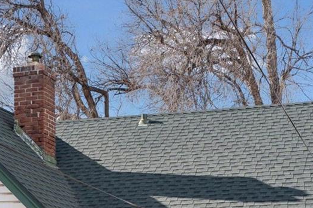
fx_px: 852
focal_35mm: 98
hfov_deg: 20.6
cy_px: 260
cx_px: 70
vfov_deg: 13.5
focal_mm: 32
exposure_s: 1/640
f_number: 9
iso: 400
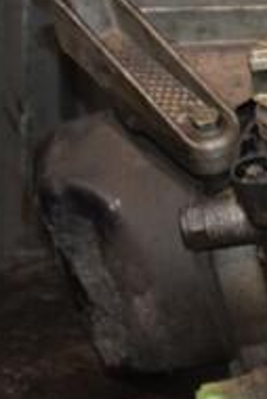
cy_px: 141
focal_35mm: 166
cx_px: 450
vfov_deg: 12.4
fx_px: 1839
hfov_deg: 8.1
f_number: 5
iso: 800
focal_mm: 35
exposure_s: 1/60
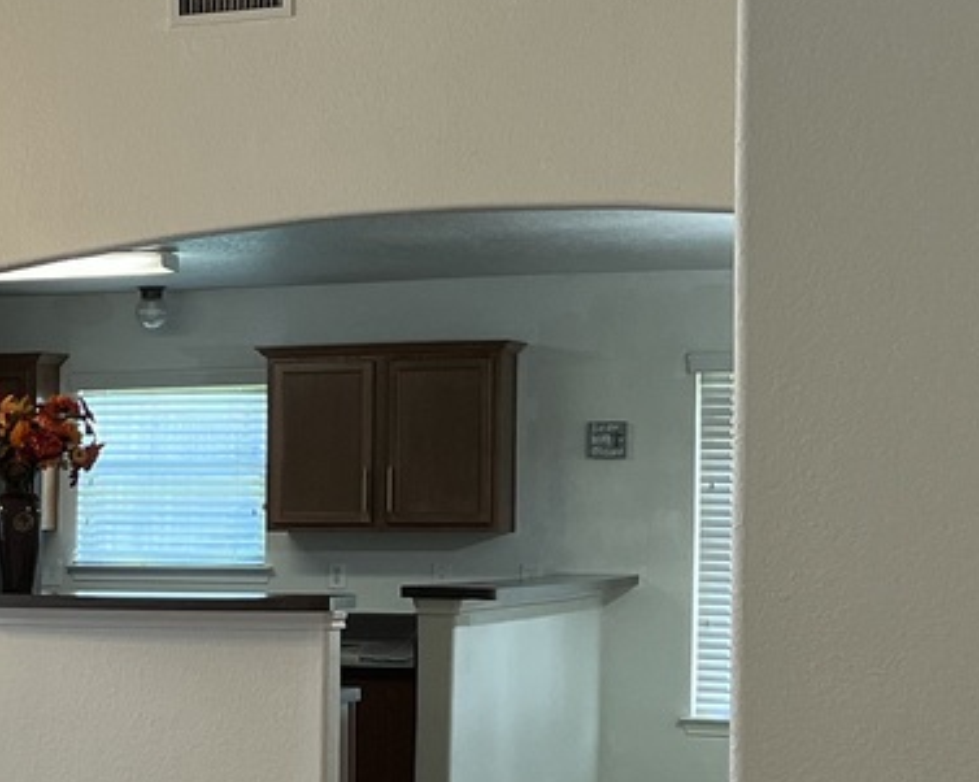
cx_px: -296
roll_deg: -0.1
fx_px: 2808
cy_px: 574
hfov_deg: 18.4
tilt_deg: -1.9
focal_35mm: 97
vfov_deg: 15.8
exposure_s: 1/60
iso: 80
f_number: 1.6
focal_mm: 5.1
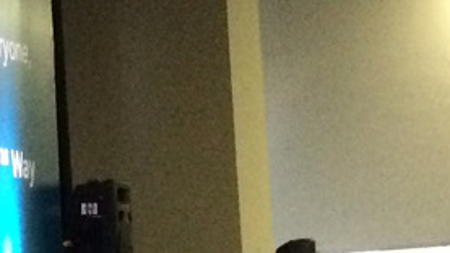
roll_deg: +2.9
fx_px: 1957
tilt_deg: +0.5
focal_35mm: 164
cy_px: 294
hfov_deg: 12.1
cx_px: -351
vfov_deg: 7.4
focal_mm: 4.15
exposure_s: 1/17
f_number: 2.2
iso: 320
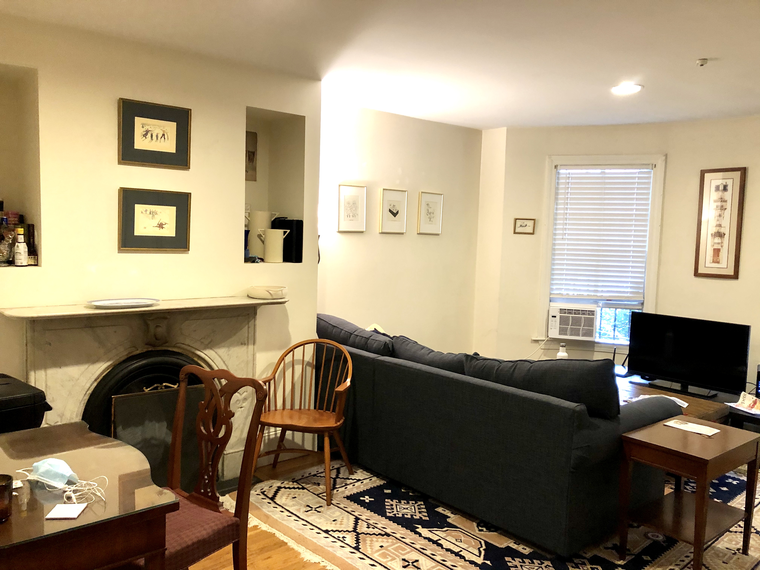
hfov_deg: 63.4
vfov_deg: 49.7
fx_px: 615
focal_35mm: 28
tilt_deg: -4.0
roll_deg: -2.0
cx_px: 380
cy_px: 285
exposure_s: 1/15
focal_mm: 3.99
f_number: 1.8
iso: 64
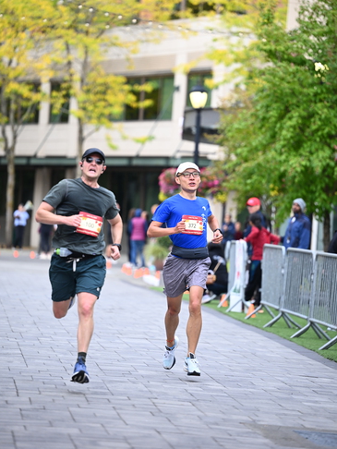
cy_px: 200
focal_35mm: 174
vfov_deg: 11.4
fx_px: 2257
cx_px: 168
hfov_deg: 8.5
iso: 1000
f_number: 2.8
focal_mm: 160
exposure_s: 1/1600
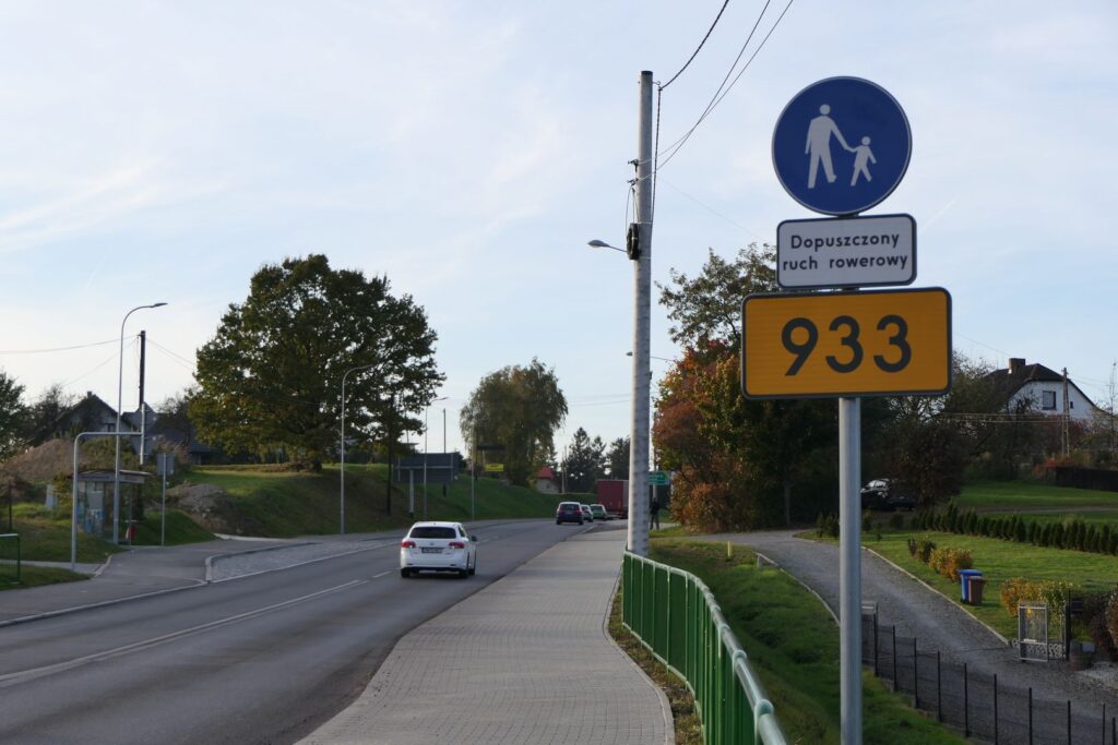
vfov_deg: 18.7
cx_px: 559
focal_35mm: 73
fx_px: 2267
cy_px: 372
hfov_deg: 27.7
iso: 125
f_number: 4
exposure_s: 1/400
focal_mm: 26.6
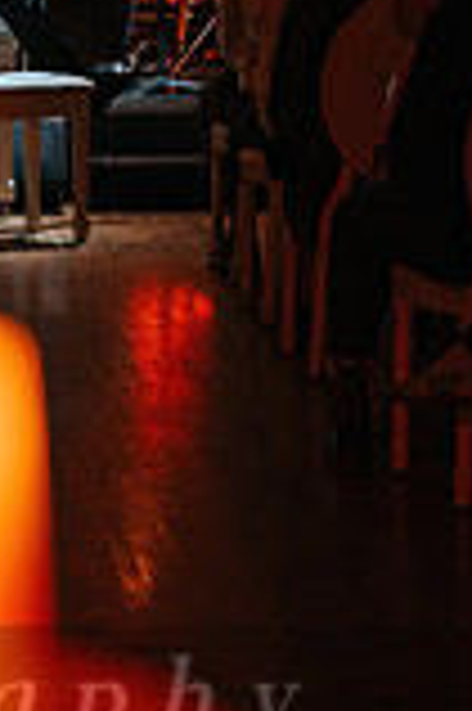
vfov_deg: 10.1
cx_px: -175
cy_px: -176
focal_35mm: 200
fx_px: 3942
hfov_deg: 6.8
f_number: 2.8
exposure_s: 1/80
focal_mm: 70
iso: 1000
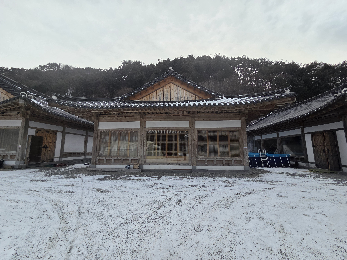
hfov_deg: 106.2
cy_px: 130
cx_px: 174
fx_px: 130
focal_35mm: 13
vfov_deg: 89.9
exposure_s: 1/1391
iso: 50
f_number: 2.2
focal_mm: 2.2
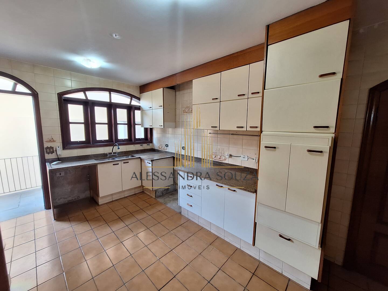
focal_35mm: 13
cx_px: 194
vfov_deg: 89.9
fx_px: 146
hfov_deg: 106.2
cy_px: 146
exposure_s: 1/40
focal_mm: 1.74
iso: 100
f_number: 2.2
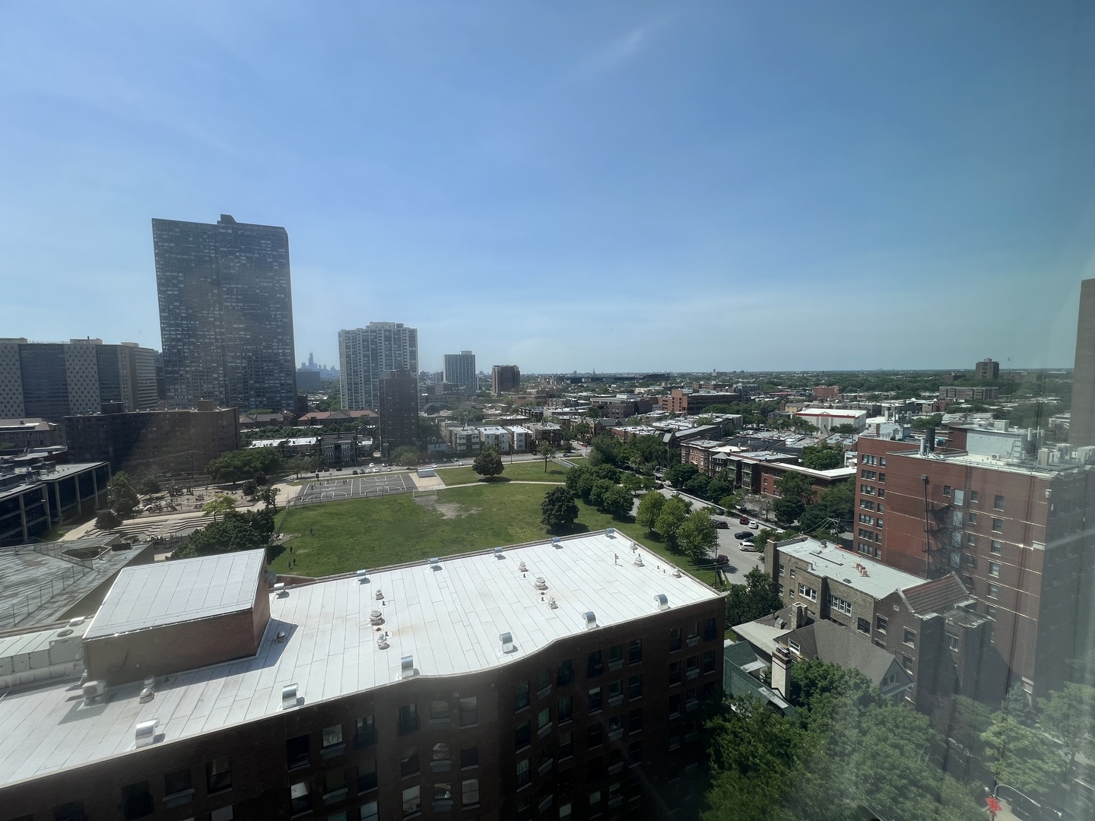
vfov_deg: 89.9
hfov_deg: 106.2
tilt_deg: -5.2
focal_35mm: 13
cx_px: 548
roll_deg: +0.8
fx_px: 411
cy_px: 410
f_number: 1.8
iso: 32
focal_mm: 1.57
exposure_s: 1/1754
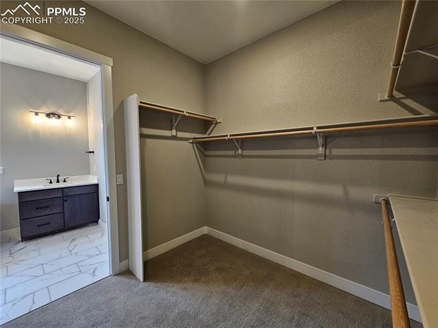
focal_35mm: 13
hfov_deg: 106.2
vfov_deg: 89.8
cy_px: 164
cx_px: 219
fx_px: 164
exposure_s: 1/60
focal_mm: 2.2
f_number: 2.2
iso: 160
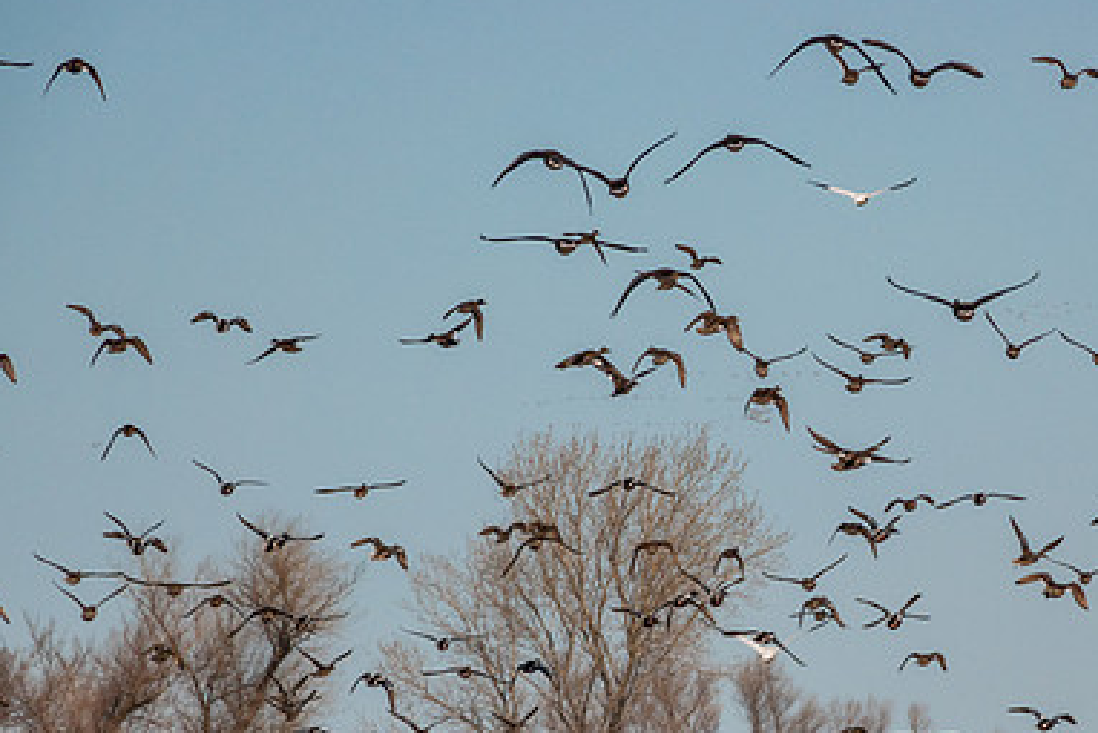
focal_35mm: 846
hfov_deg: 2.4
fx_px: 25811
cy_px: 536
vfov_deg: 1.6
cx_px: 753
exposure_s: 1/1250
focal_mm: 195.64
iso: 125
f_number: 8
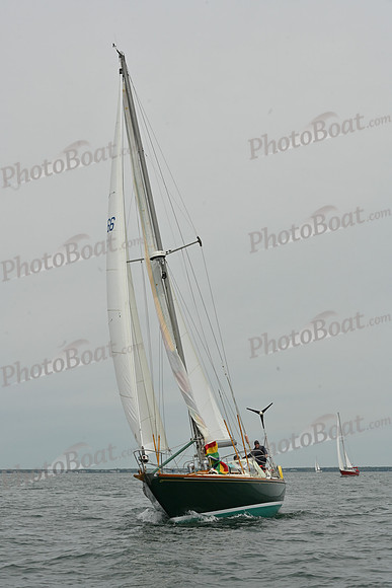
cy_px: 294
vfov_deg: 28.8
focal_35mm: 70
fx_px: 1143
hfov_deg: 19.5
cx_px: 196
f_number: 13
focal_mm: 70
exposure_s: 1/1000
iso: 320
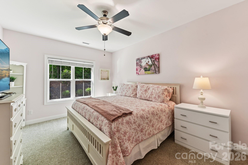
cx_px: 124
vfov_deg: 81.2
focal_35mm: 14
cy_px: 82
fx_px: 96
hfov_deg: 104.3
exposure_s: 1/25
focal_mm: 14
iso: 200
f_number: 8
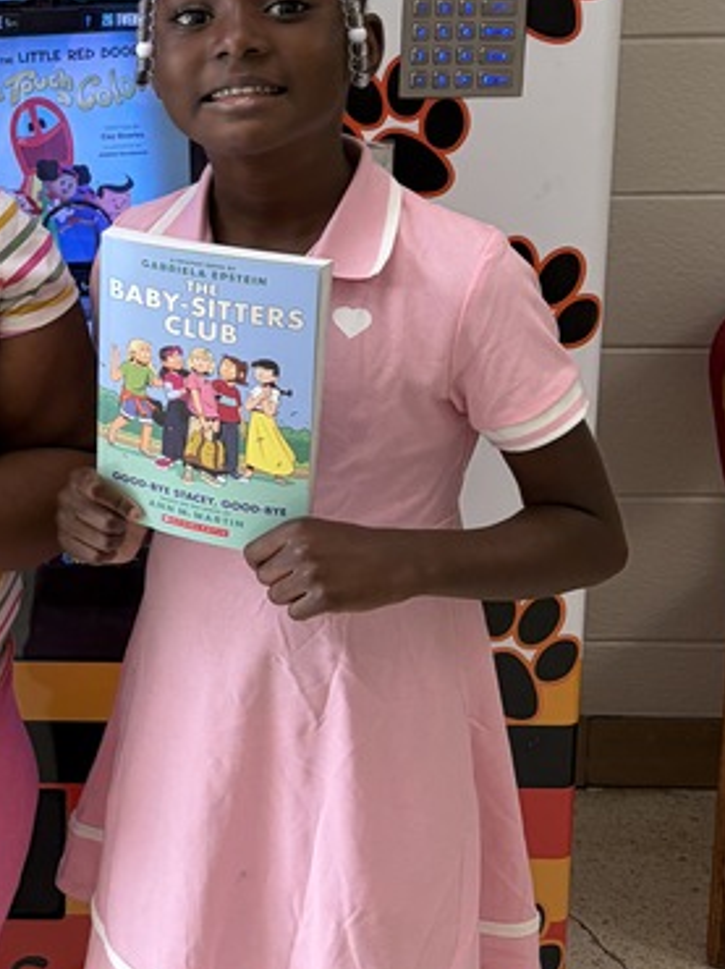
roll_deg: +1.7
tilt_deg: -11.8
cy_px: 128
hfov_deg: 18.9
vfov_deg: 26.3
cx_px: -215
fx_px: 2013
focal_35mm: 72
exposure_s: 1/120
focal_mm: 5.96
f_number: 1.6
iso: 125
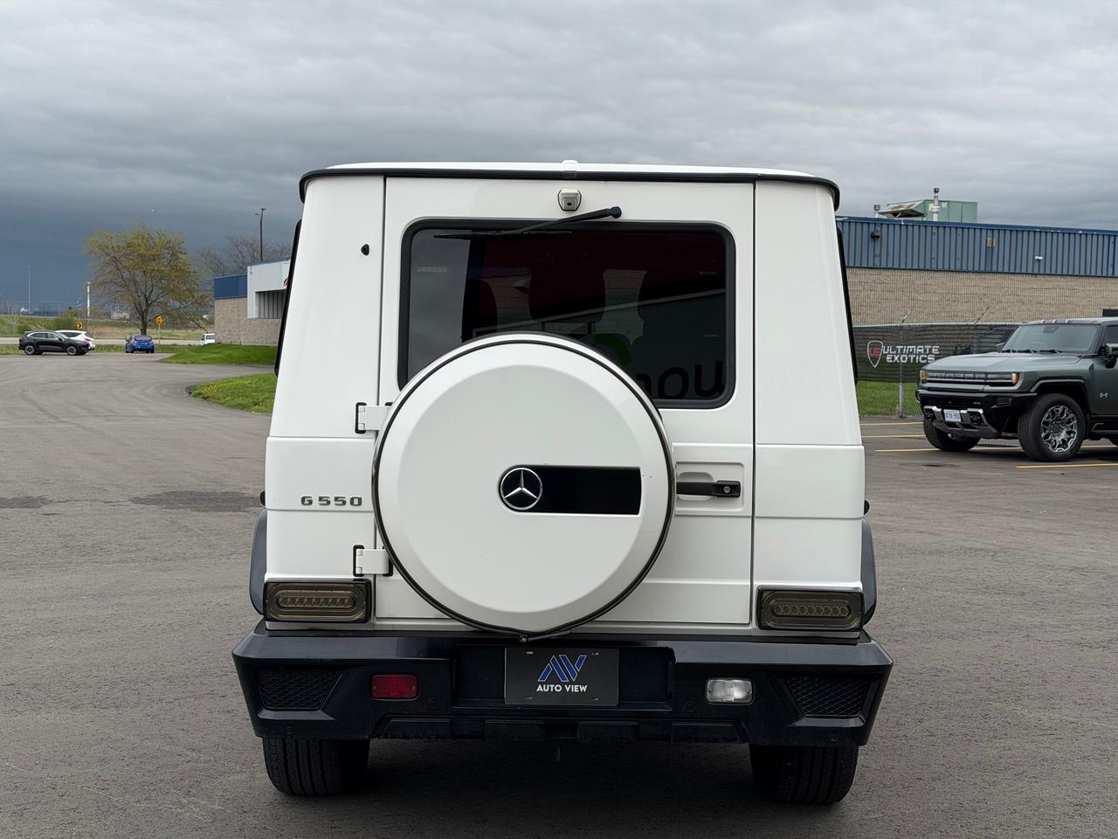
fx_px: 1550
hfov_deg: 39.7
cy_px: 420
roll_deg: -0.8
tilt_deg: -3.3
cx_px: 559
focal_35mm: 48
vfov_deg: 30.3
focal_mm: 6.76
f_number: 1.78
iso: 64
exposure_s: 1/1931
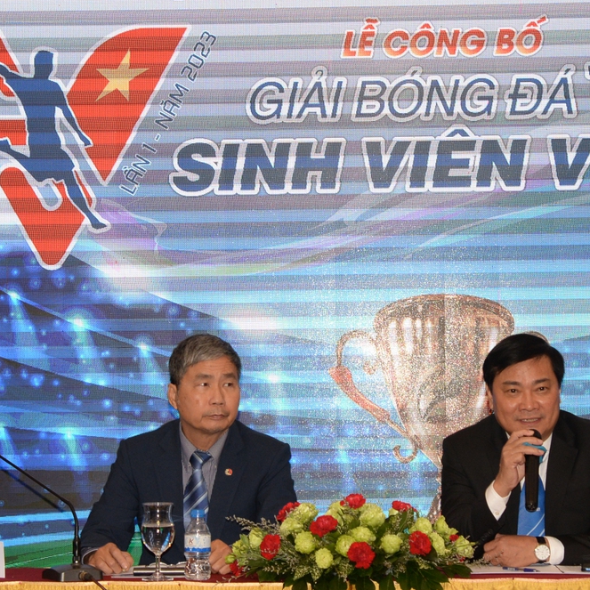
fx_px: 2372
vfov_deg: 14.2
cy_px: 258
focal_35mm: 123
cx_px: 332
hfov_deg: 14.2
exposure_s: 1/160
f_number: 5.6
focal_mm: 48
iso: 1000
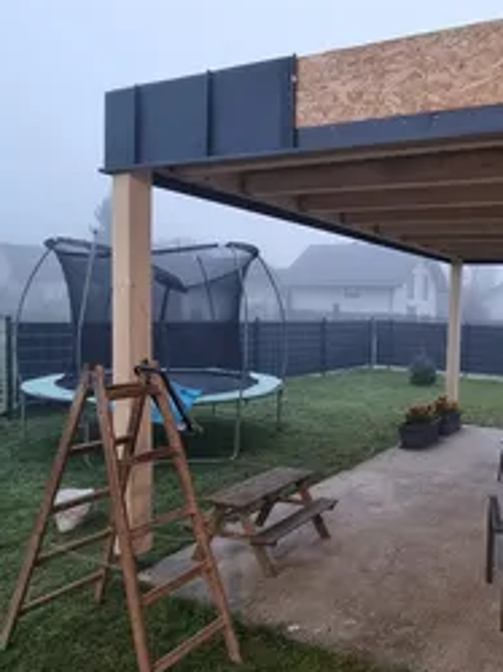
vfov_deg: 69.4
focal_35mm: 25
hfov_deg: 50.7
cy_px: 341
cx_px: 417
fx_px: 485
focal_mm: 2.2
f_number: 2.2
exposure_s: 1/33
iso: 320
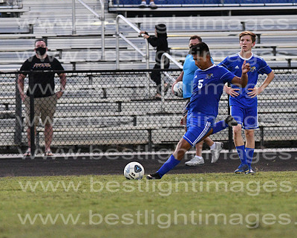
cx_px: 186
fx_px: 5388
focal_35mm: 613
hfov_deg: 3.2
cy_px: 105
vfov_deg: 2.5
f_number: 4
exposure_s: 1/800
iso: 8000
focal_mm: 300
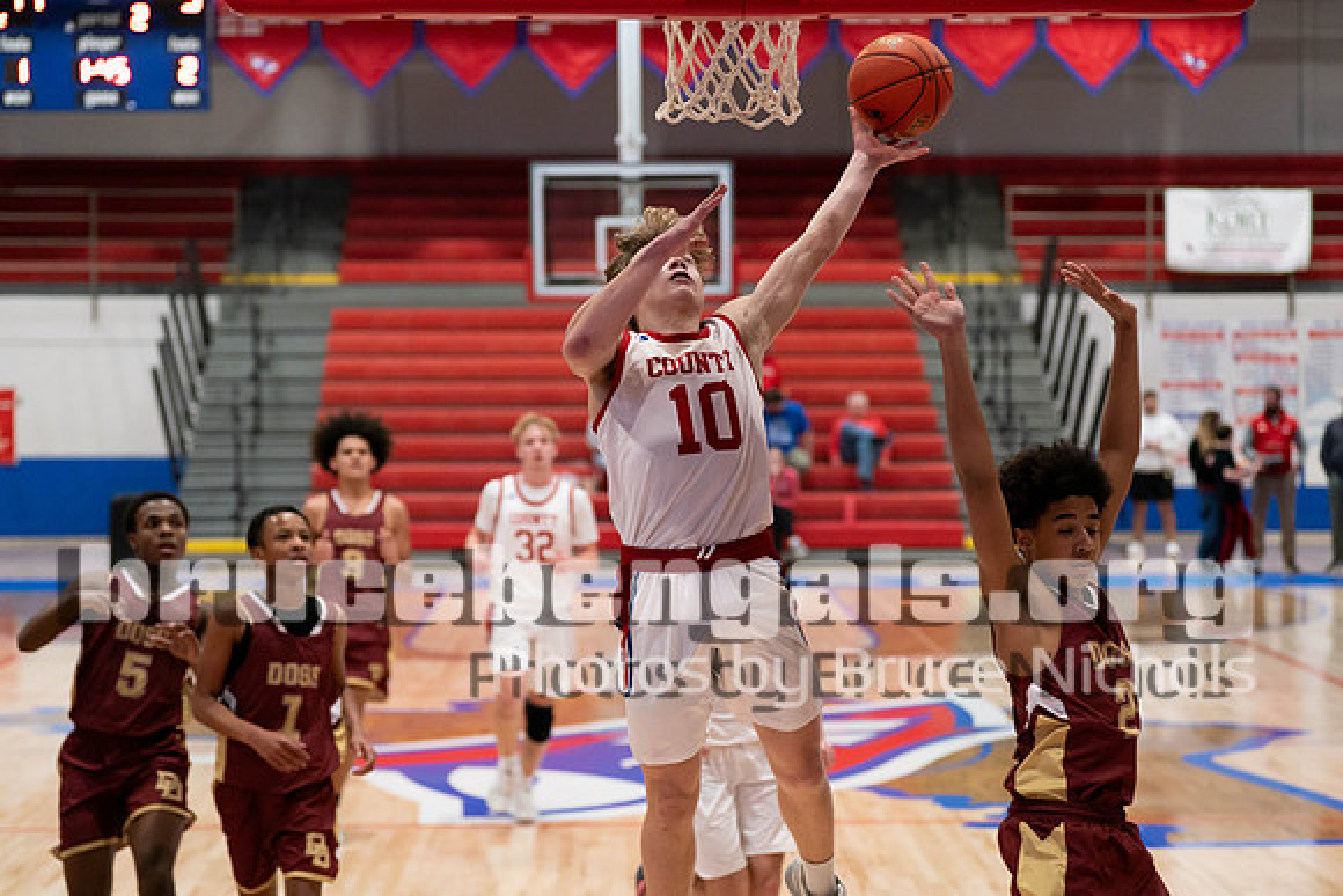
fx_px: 3128
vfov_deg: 16.3
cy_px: 448
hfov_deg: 24.2
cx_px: 674
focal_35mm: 84
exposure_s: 1/1000
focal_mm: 81
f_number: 2.8
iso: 4000
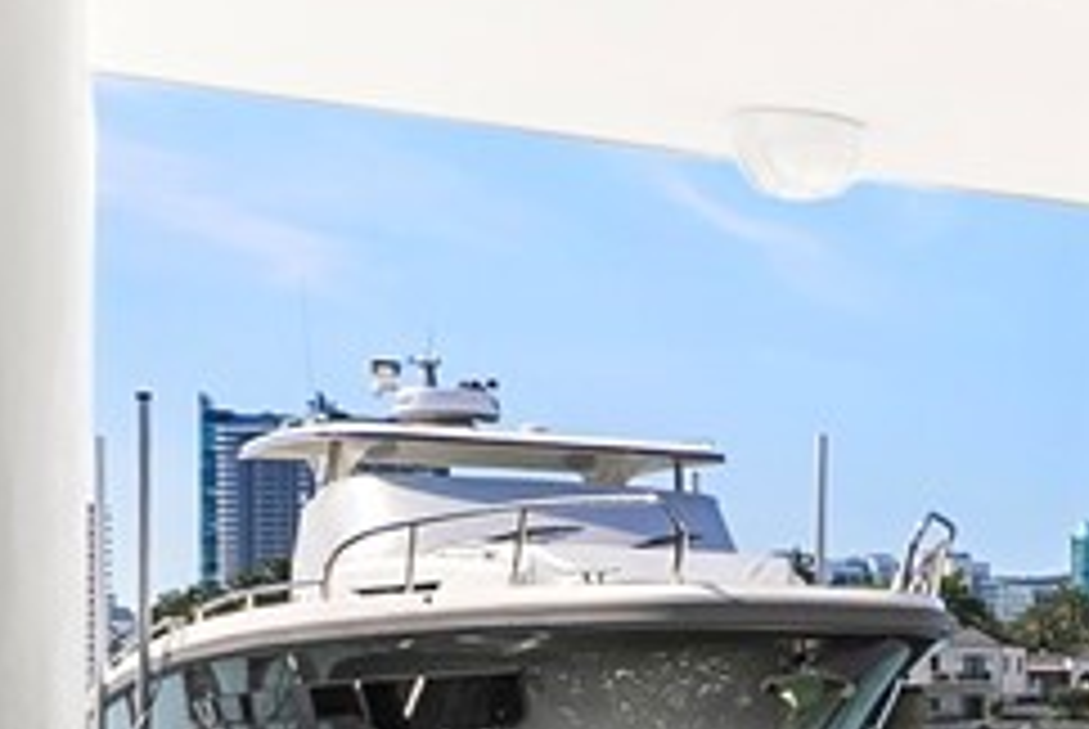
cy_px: 1080
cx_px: 2320
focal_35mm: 84
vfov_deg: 15.1
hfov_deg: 16.5
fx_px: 2544
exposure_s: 1/20
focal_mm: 12
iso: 320
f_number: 8
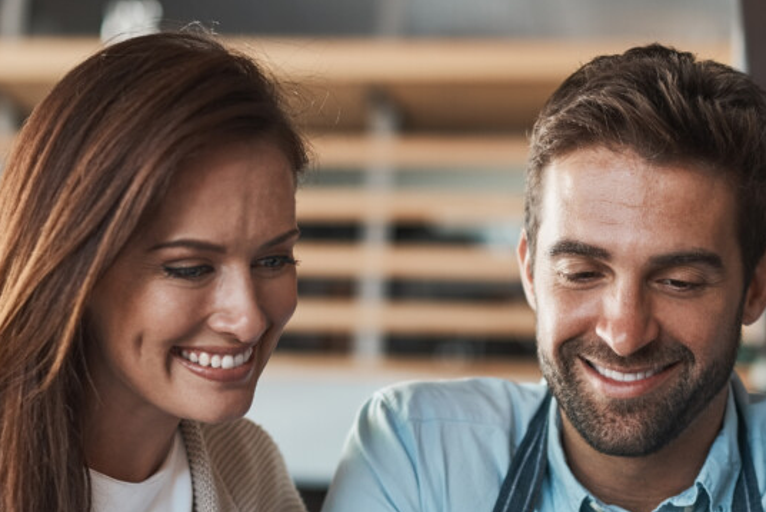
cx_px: 326
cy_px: 428
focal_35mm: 112
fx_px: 2384
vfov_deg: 12.2
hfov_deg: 18.2
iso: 250
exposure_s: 1/200
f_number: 1.8
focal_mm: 50
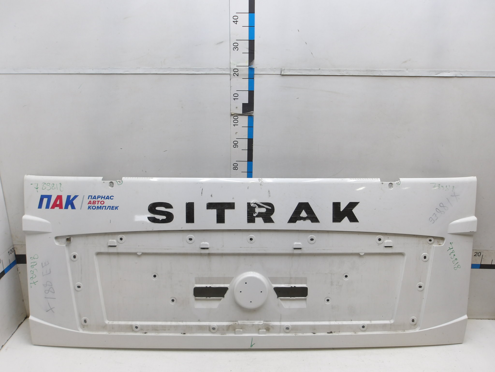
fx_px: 386
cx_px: 248
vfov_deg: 51.4
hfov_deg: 65.3
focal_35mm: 27
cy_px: 186
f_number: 3
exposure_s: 1/38
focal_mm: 4.9
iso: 100
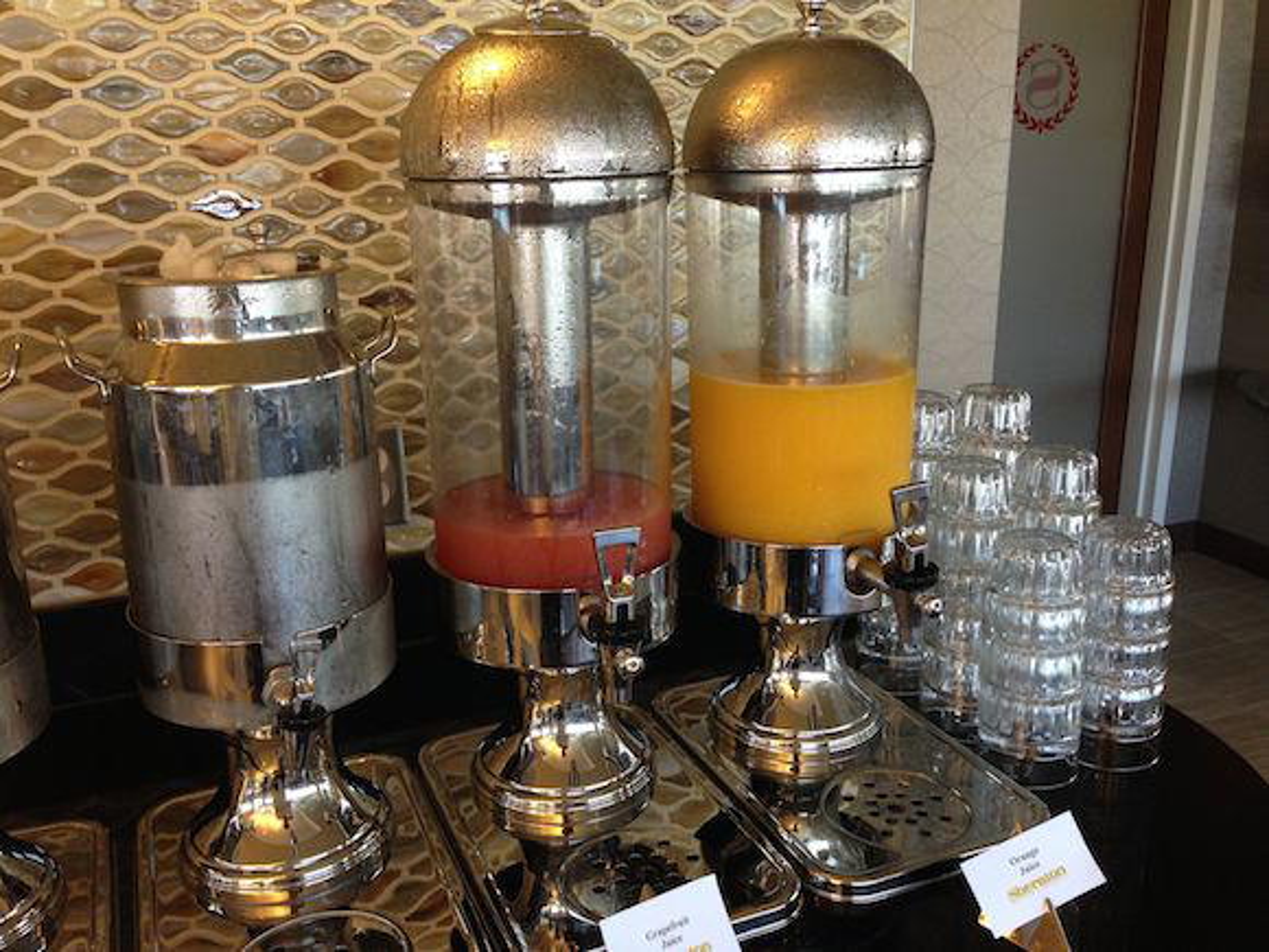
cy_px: 476
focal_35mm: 33
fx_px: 1210
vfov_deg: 42.9
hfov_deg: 55.4
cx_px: 634
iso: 100
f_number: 2.4
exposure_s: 1/20
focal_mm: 4.12
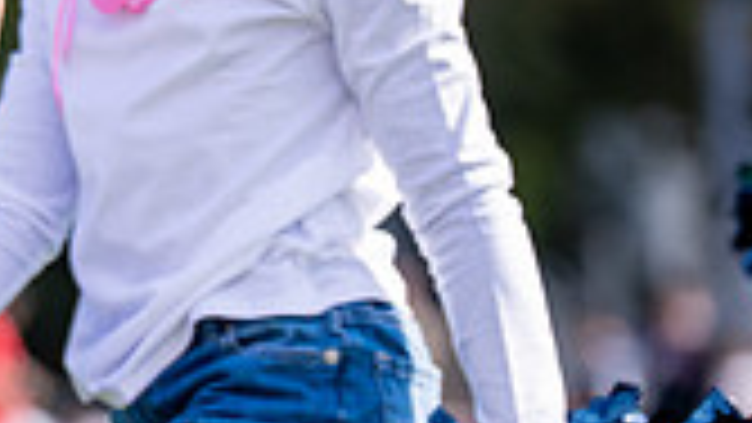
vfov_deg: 2.3
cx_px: -305
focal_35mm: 540
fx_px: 10769
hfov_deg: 4.0
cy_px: -56
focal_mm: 130
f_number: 2.8
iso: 250
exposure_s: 1/4000
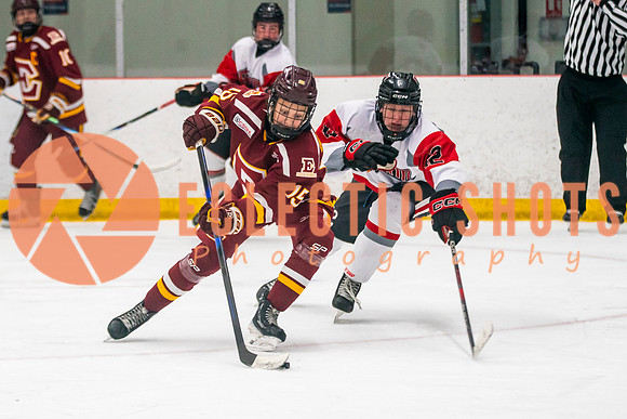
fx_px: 3464
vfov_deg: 6.9
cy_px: 155
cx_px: 230
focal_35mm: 199
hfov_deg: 10.3
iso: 2500
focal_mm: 105
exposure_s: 1/640
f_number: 2.8
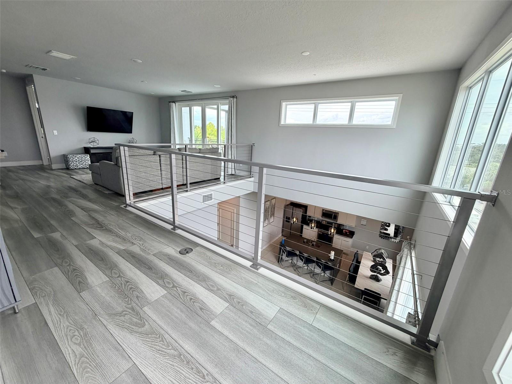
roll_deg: -2.3
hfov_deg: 102.1
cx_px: 256
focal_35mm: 14
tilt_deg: -14.8
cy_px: 192
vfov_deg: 85.7
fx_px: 207
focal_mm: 2.22
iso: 50
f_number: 2.2
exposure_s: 1/125
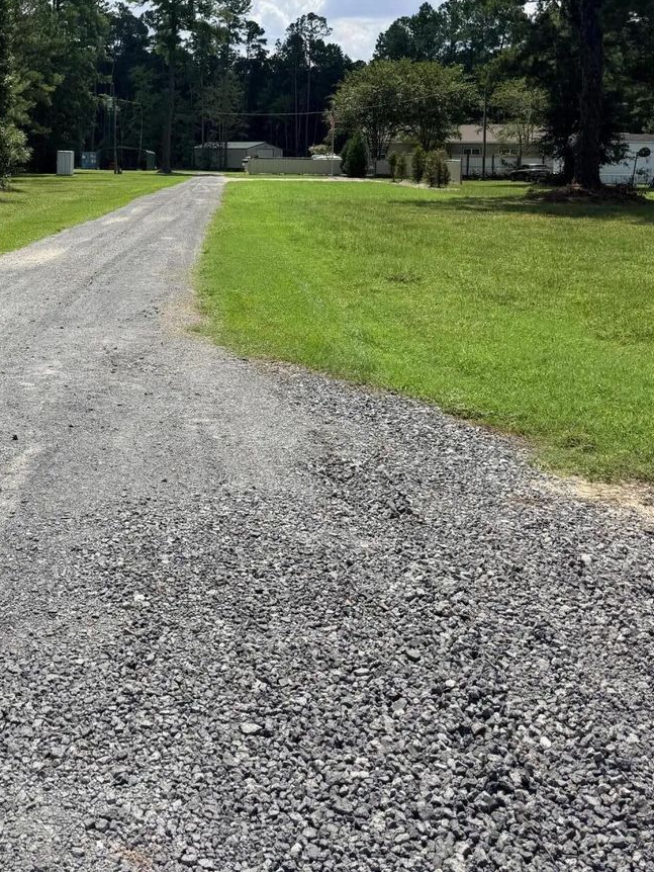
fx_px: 957
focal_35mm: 38
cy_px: 184
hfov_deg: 37.2
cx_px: 200
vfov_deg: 46.6
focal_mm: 6.76
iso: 80
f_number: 1.78
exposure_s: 1/6711
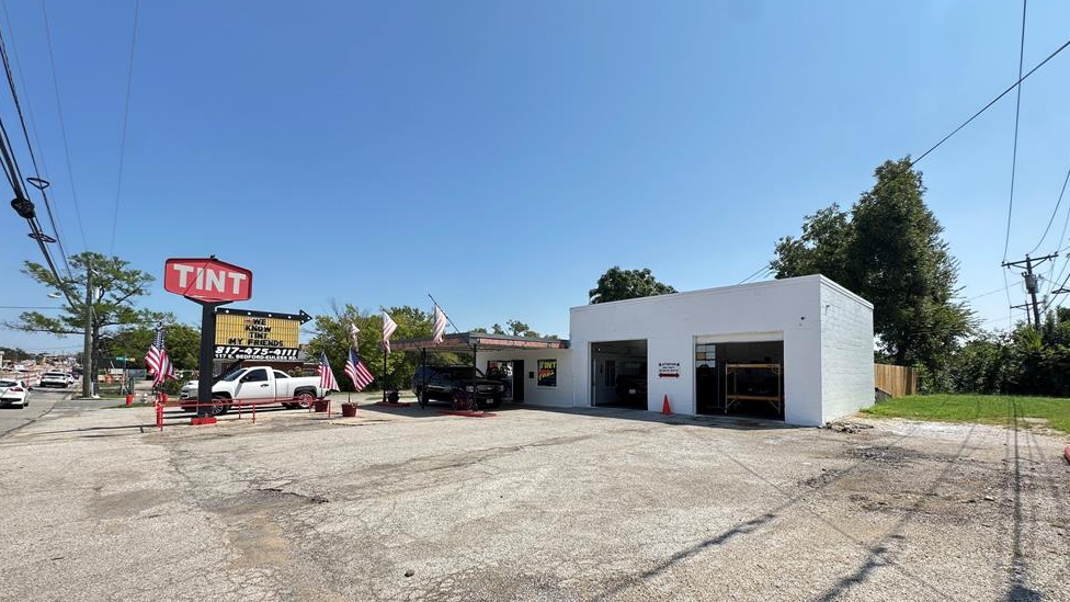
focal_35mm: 16
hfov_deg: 99.3
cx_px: 555
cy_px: 357
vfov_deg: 66.5
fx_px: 454
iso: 50
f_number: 2.2
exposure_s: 1/1072
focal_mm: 2.22
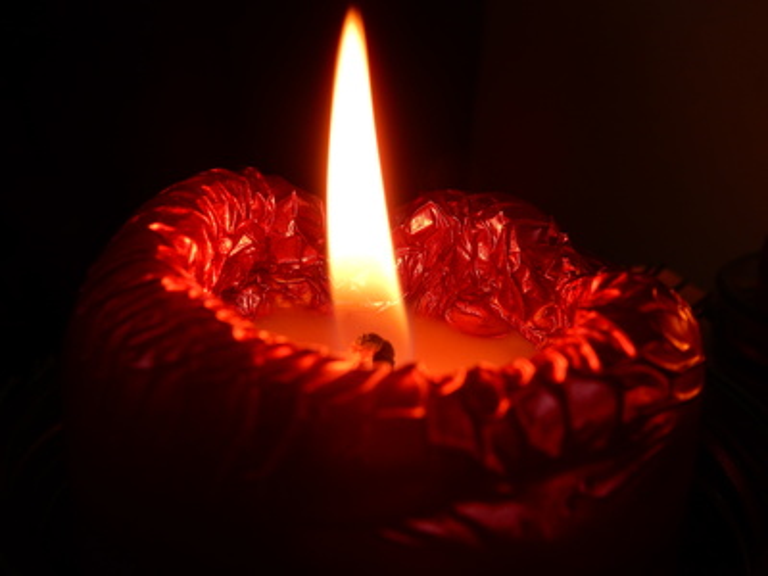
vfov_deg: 39.7
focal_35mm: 36
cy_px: 288
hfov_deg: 51.4
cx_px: 384
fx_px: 799
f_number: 4
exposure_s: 1/80
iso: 125
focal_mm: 6.4
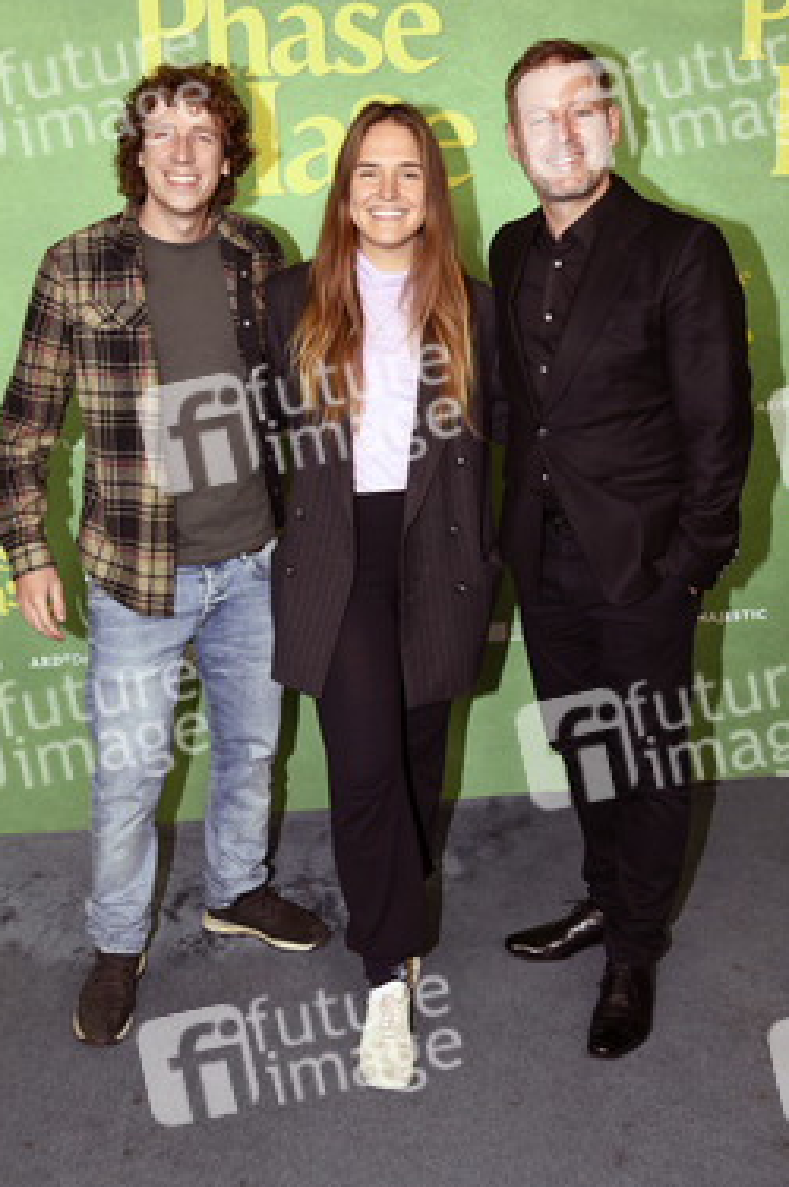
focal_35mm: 34
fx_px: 1120
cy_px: 578
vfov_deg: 55.8
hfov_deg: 38.8
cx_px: 391
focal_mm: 32
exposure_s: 1/125
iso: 500
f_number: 6.3
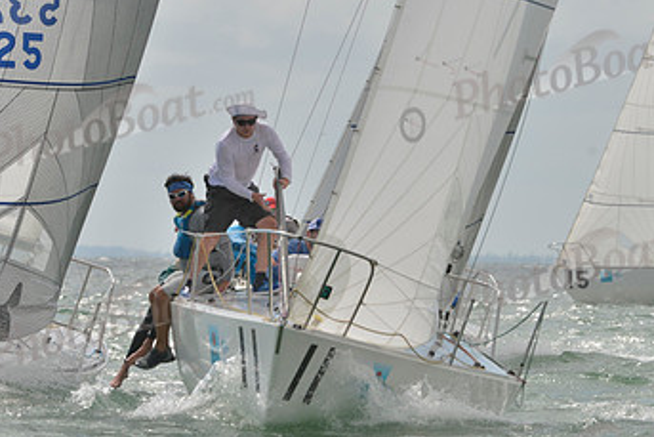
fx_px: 10450
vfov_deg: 2.4
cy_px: 196
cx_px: 355
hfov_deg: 3.6
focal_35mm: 575
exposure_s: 1/1000
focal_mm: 340
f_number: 10
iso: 280
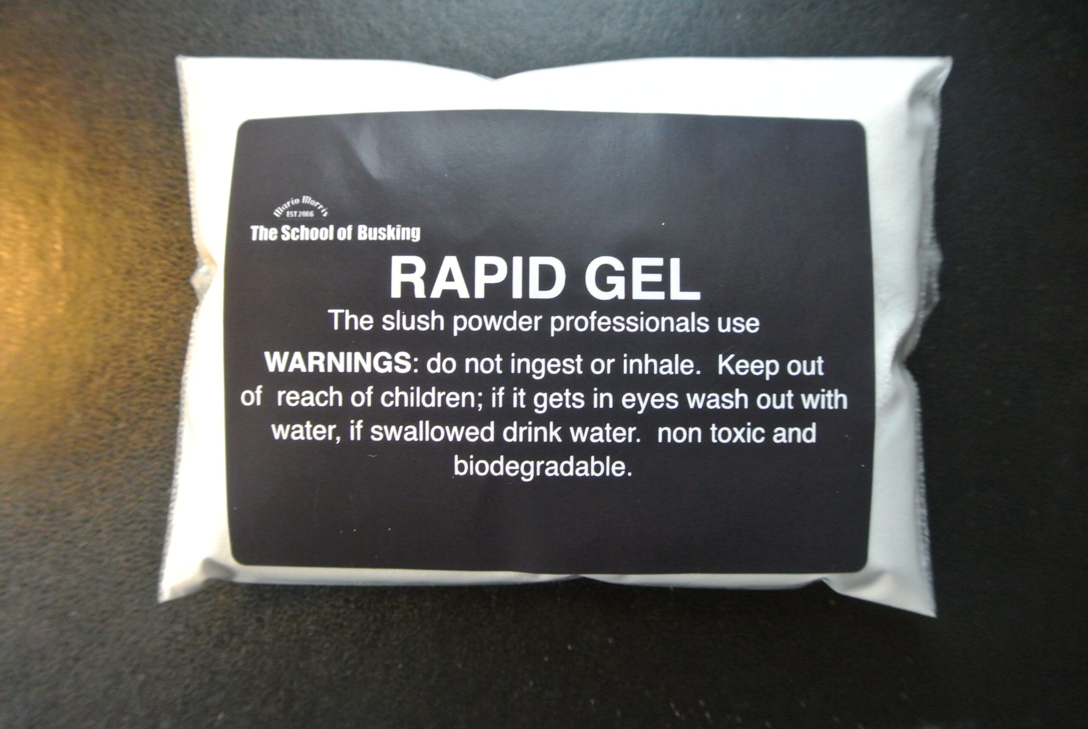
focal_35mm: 30
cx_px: 544
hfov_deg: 61.9
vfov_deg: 43.7
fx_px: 908
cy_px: 364
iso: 1250
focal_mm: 11.4
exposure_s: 1/125
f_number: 3.5
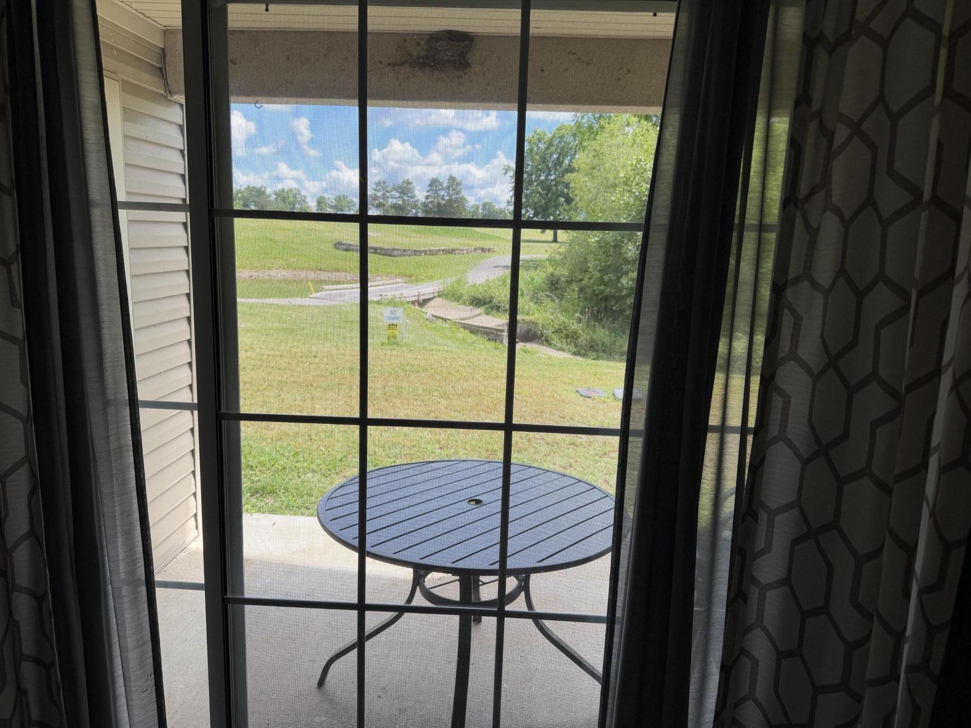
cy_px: 364
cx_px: 486
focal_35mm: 24
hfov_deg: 71.6
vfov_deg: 56.8
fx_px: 673
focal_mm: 6.76
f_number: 1.78
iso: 100
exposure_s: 1/1075
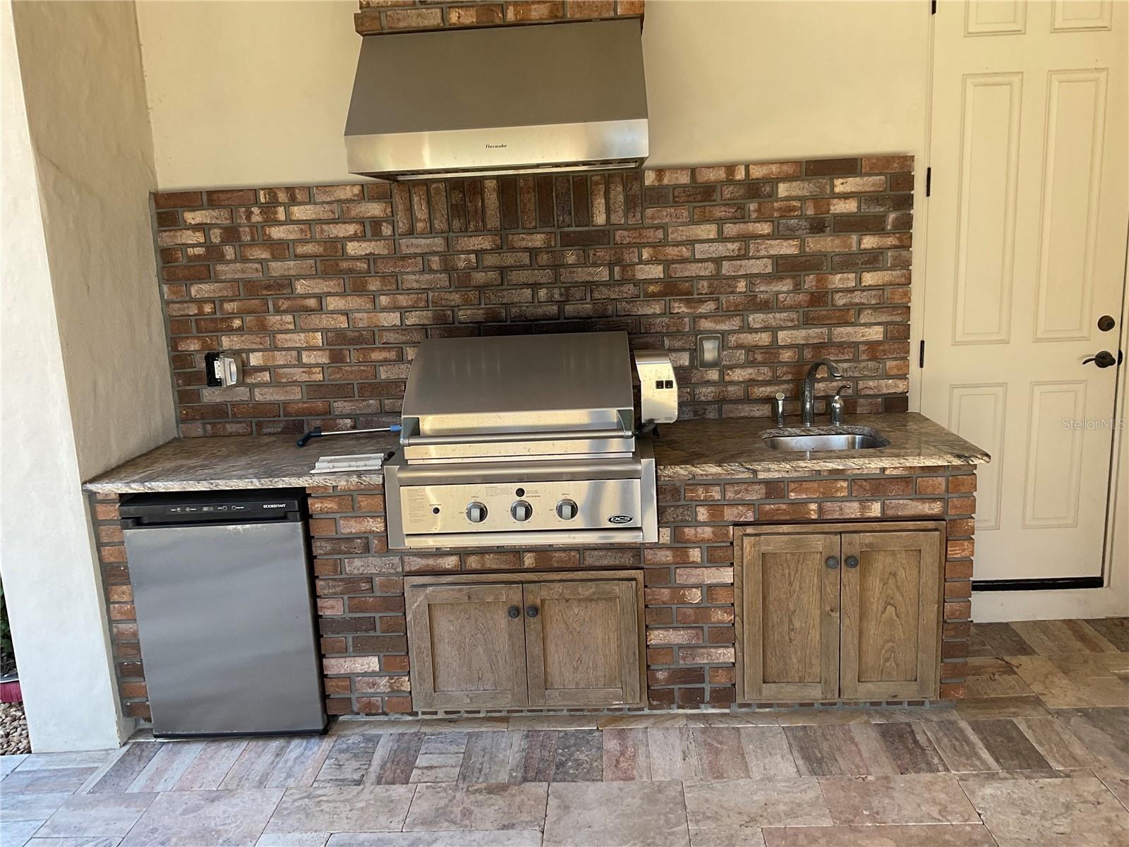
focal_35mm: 29
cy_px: 424
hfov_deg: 61.7
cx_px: 564
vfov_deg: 48.2
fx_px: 946
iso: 32
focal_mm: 3
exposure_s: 1/122
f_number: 1.8
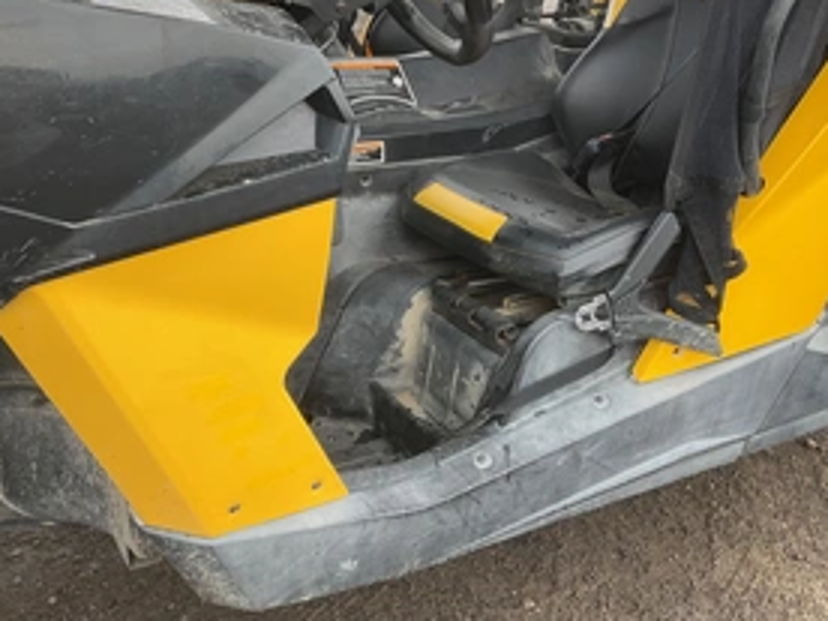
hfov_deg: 44.6
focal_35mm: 42
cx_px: 492
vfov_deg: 34.3
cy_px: 291
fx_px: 1005
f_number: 1.8
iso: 25
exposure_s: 1/251
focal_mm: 3
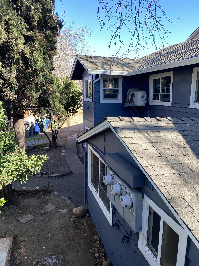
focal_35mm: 26
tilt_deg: -12.7
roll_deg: +0.2
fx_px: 199
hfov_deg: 53.1
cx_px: 100
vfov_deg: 67.3
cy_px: 133
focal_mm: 4.25
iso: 32
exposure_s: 1/610
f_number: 1.8
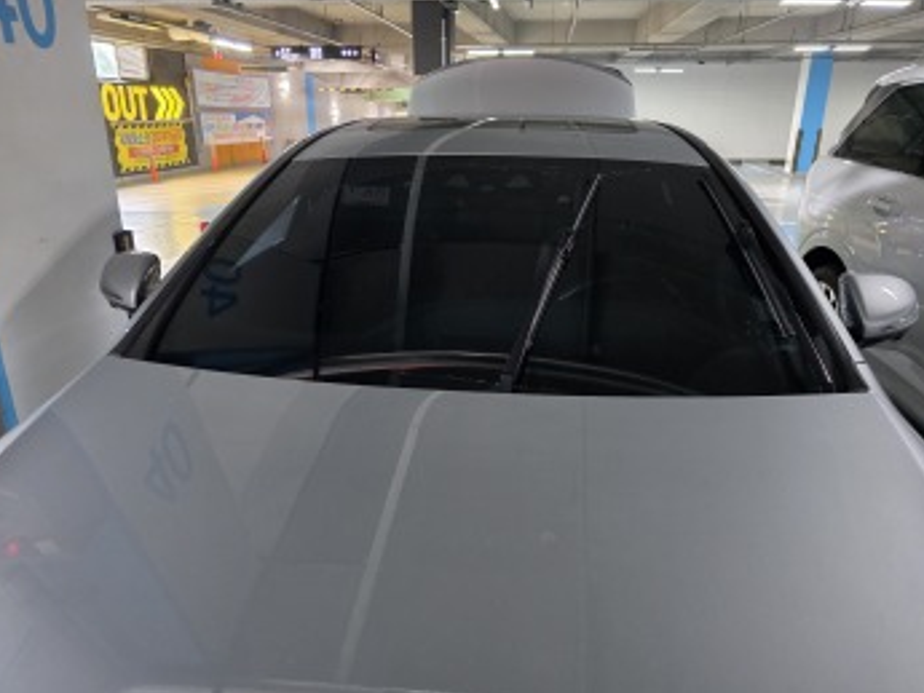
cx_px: 458
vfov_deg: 56.8
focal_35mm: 24
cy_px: 340
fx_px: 641
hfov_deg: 71.6
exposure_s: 1/40
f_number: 1.7
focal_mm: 6.3
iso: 1600
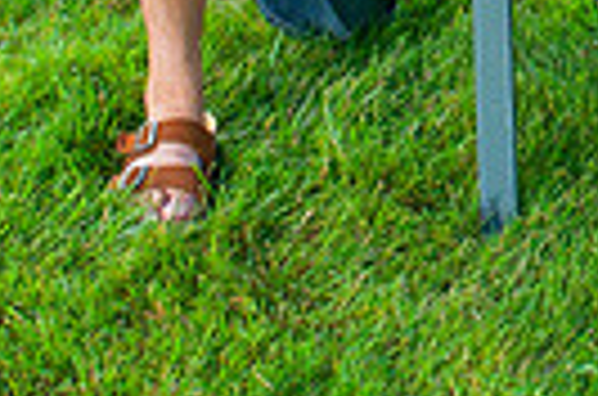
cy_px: -450
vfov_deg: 9.9
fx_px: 2088
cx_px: 782
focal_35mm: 126
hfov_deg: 15.5
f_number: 11
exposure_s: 1/125
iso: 800
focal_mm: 24
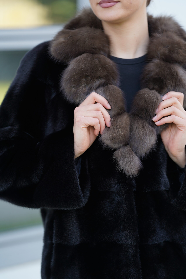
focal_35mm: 162
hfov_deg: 8.5
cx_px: 93
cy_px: 140
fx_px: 1255
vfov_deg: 12.7
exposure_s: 1/250
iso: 160
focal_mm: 162
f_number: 2.8
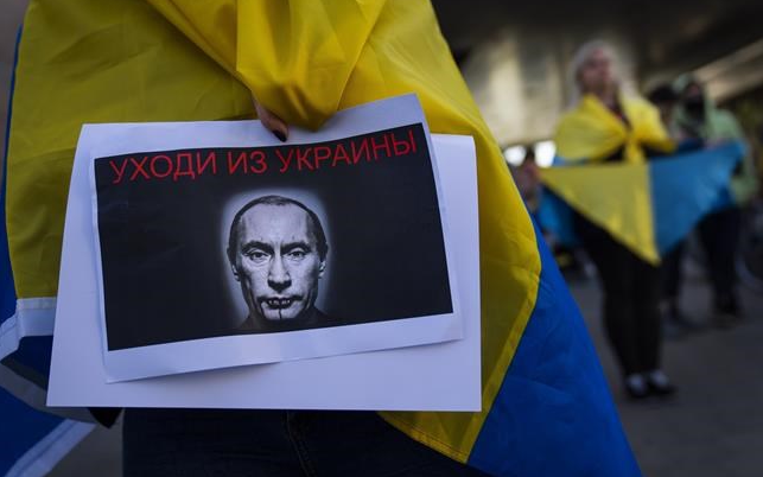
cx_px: 381
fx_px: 728
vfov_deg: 36.3
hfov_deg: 55.3
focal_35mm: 35
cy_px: 243
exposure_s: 1/640
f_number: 2.8
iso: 200
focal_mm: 34
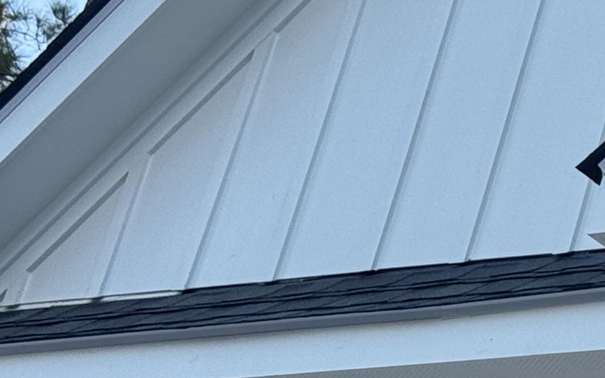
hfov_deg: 10.3
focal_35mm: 191
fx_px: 3149
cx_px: 1101
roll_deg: -11.5
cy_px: 436
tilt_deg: +21.2
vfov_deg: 6.8
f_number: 1.78
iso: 64
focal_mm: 6.76
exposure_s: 1/448
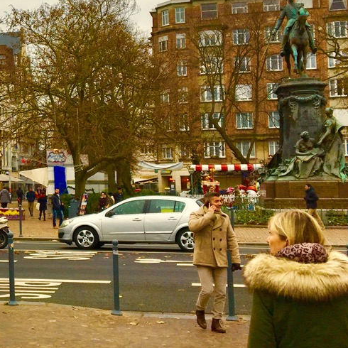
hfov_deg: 23.0
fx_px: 762
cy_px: 112
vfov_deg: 25.6
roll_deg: +2.1
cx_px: -97
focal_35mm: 67
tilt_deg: +5.2
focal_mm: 4.15
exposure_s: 1/354
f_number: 2.2
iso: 25
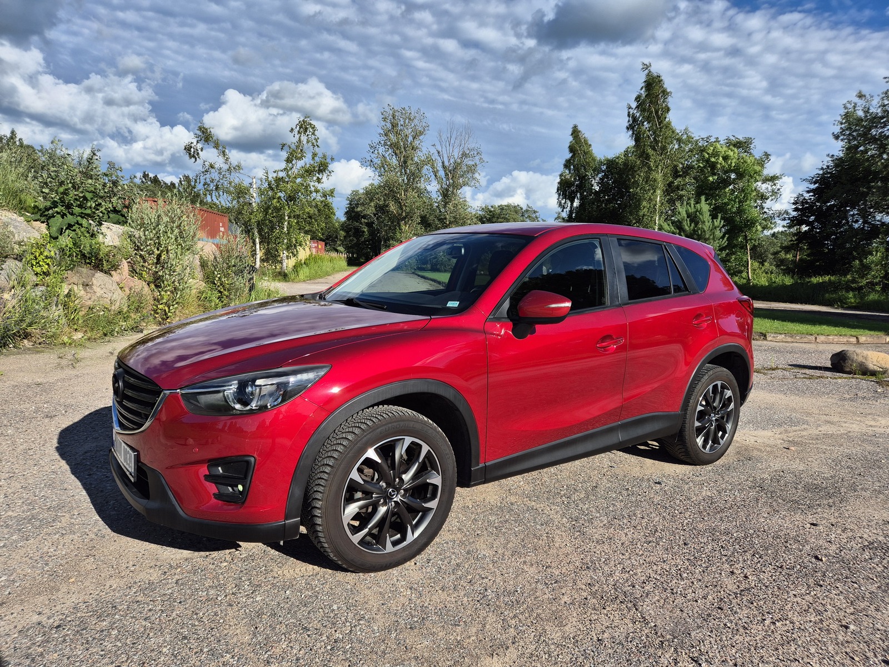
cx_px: 444
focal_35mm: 23
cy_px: 334
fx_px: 591
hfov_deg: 73.9
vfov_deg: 58.9
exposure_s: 1/2400
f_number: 1.8
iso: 25
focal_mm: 5.4
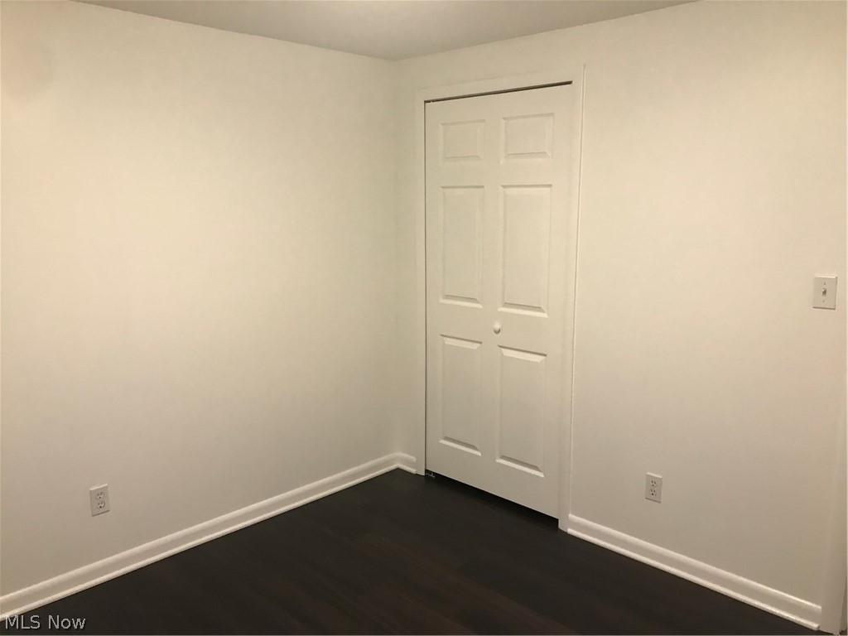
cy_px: 318
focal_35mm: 28
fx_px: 686
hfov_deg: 63.4
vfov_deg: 49.7
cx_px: 424
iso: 40
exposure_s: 1/15
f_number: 1.8
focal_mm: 3.99
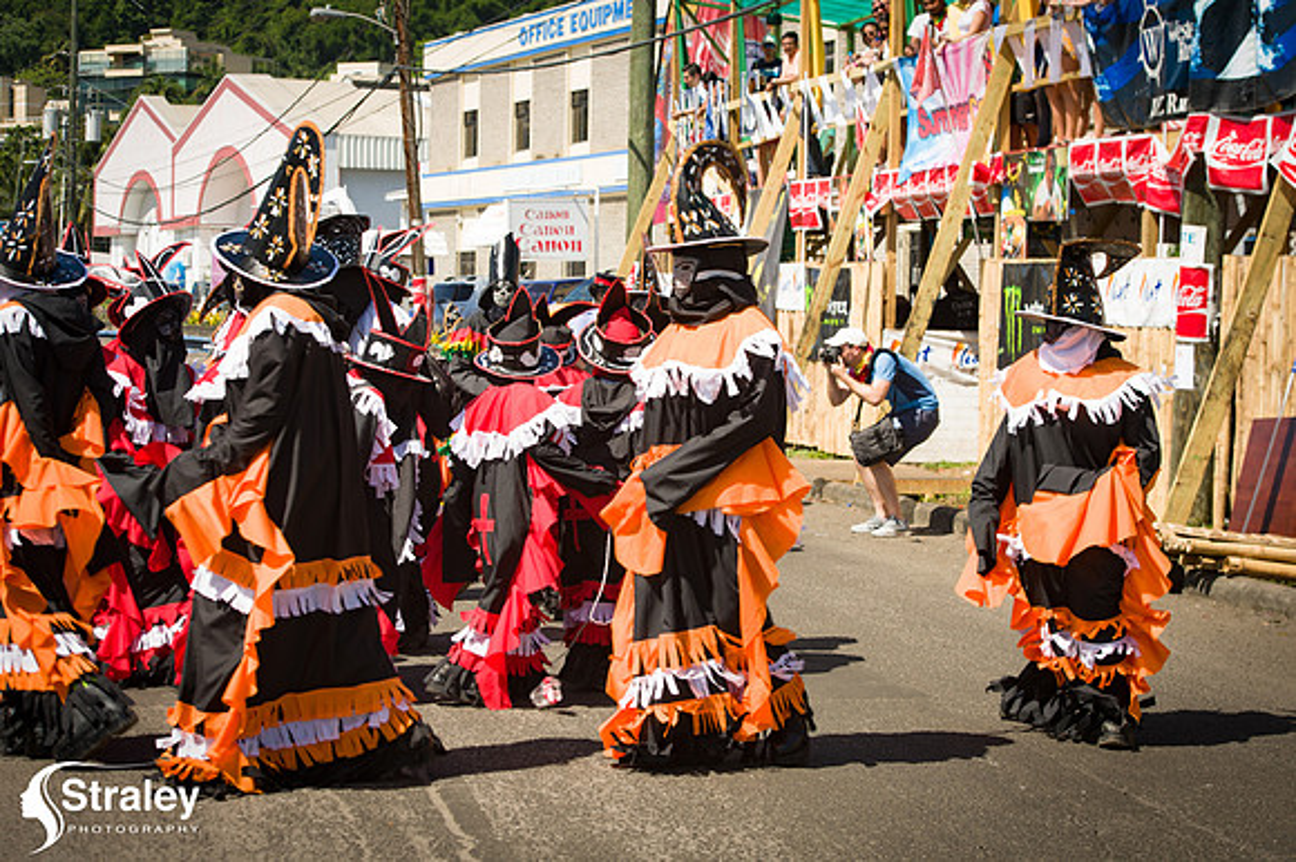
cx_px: 648
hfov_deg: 26.0
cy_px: 431
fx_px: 2806
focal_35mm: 78
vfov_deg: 17.5
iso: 100
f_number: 8
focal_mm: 78
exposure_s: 1/160
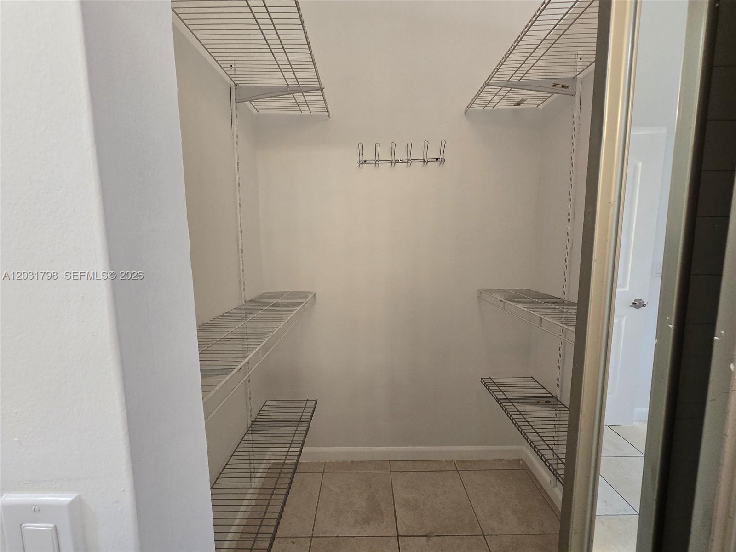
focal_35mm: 13
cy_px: 276
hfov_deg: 106.2
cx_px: 368
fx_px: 276
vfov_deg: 89.9
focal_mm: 2.2
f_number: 2.2
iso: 250
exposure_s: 1/60
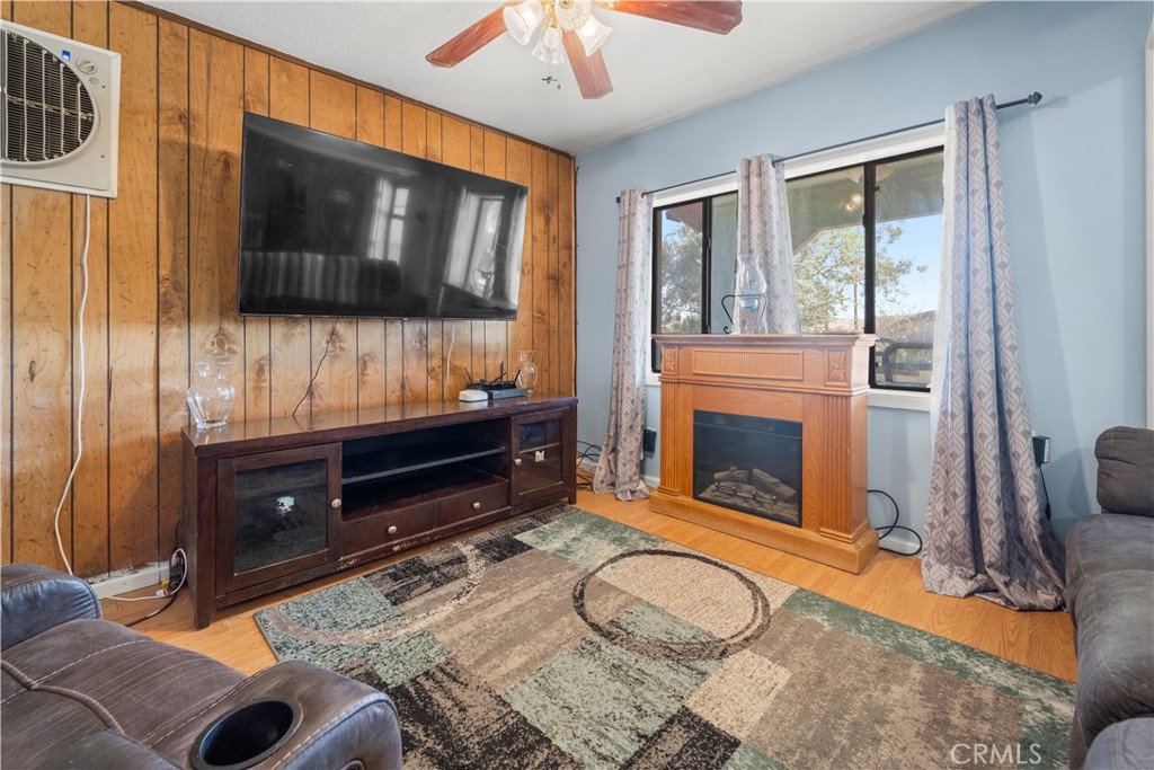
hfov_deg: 104.2
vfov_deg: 81.2
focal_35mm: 14
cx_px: 577
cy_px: 385
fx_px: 449
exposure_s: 1/13
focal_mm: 14
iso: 800
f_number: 9
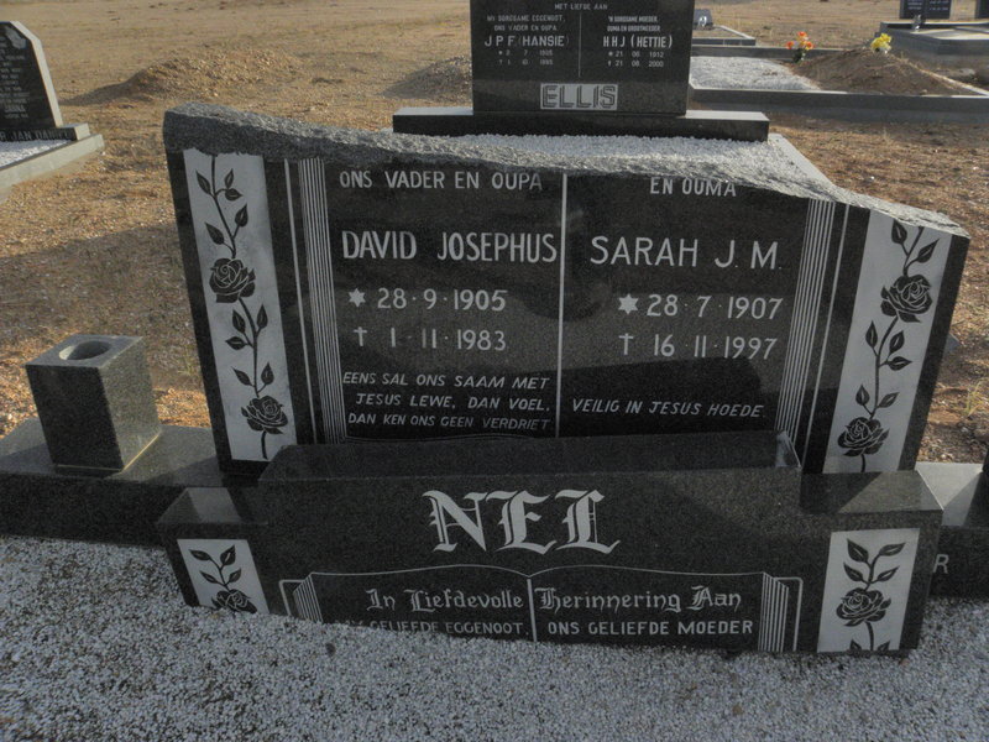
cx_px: 494
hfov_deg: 67.3
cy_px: 371
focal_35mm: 26
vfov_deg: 53.1
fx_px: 743
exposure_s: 1/1000
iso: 200
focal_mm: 4.6
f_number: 6.3
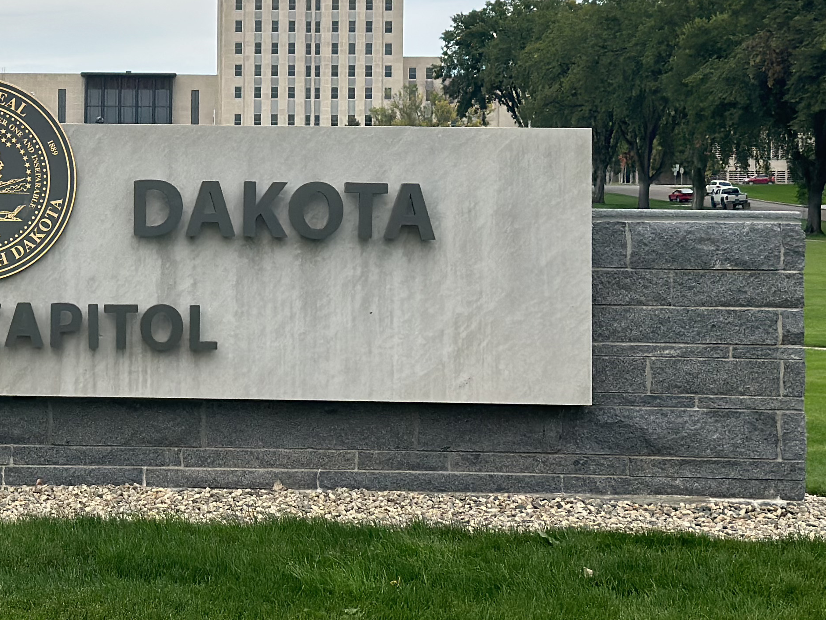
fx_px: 2458
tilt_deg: +2.0
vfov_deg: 14.3
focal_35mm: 103
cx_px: 11
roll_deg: -0.9
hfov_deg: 18.6
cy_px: 140
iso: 64
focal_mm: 6.86
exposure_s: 1/3058
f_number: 1.78
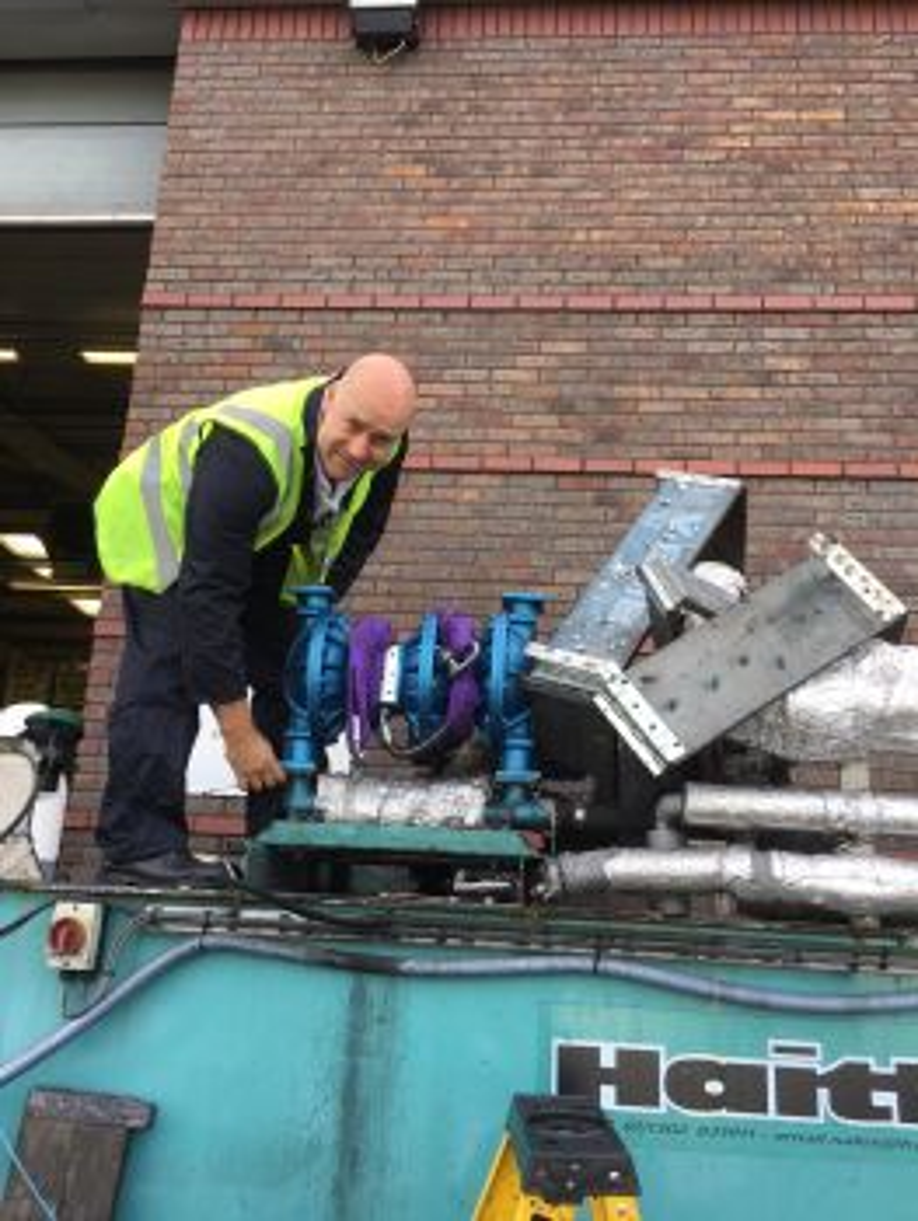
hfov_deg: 48.3
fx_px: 1024
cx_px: 459
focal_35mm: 29
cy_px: 610
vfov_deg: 61.6
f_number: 2.2
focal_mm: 4.15
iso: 25
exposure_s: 1/215
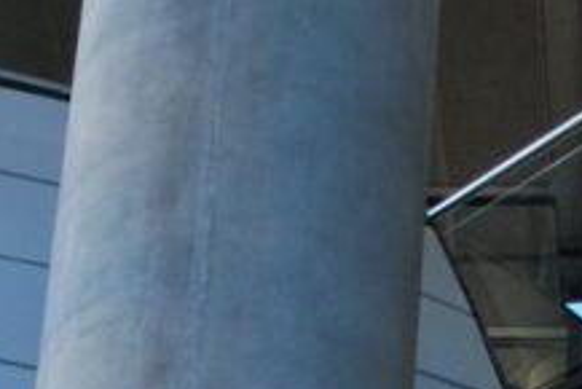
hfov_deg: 10.5
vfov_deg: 6.8
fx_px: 3154
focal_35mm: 195
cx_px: 338
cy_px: 844
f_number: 4
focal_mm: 22
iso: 400
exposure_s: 1/60
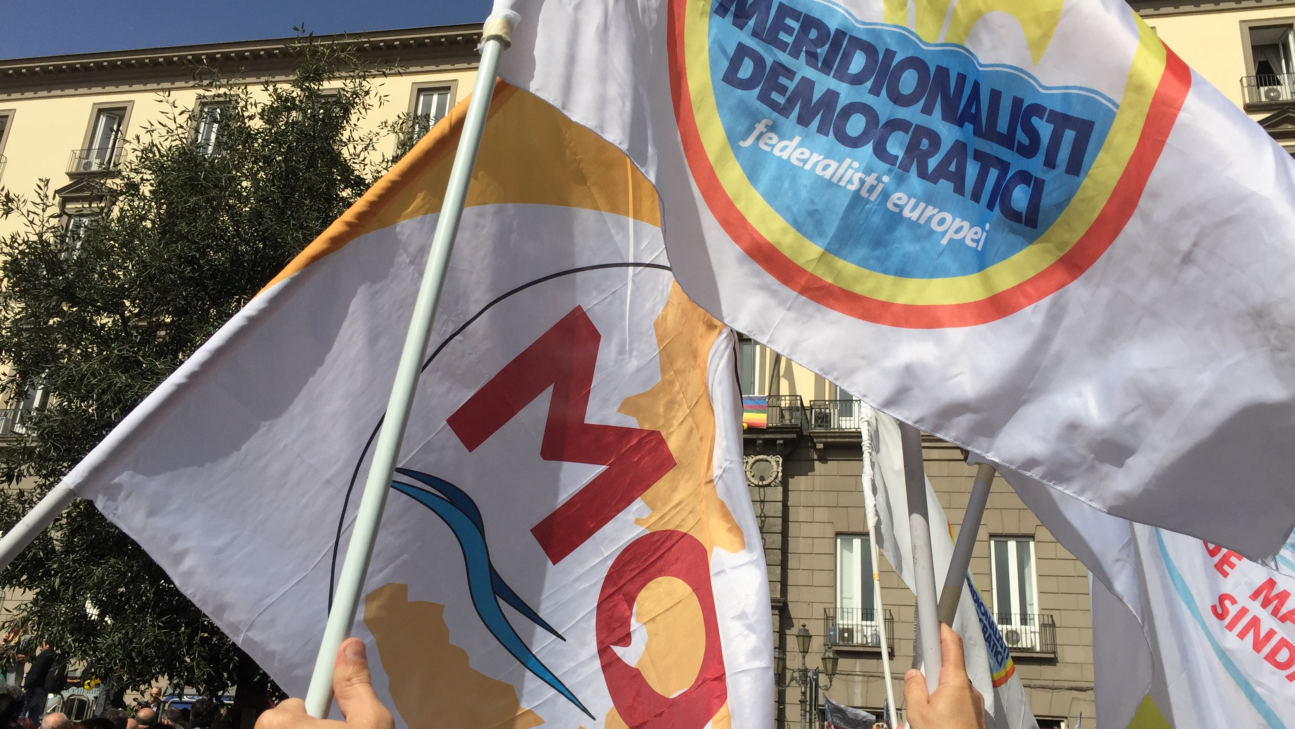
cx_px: 652
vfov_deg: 36.7
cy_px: 397
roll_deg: -4.7
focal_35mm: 32
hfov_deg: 61.0
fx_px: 1099
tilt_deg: +20.7
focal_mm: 4.15
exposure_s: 1/4405
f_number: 2.2
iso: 32
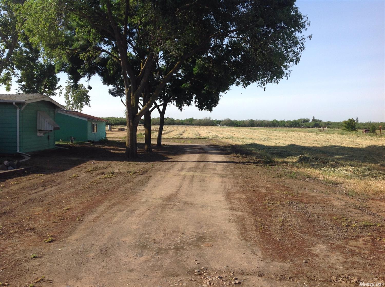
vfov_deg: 40.6
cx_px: 192
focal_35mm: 35
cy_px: 144
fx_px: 389
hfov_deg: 52.7
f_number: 2.4
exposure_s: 1/1374
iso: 50
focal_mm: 4.28
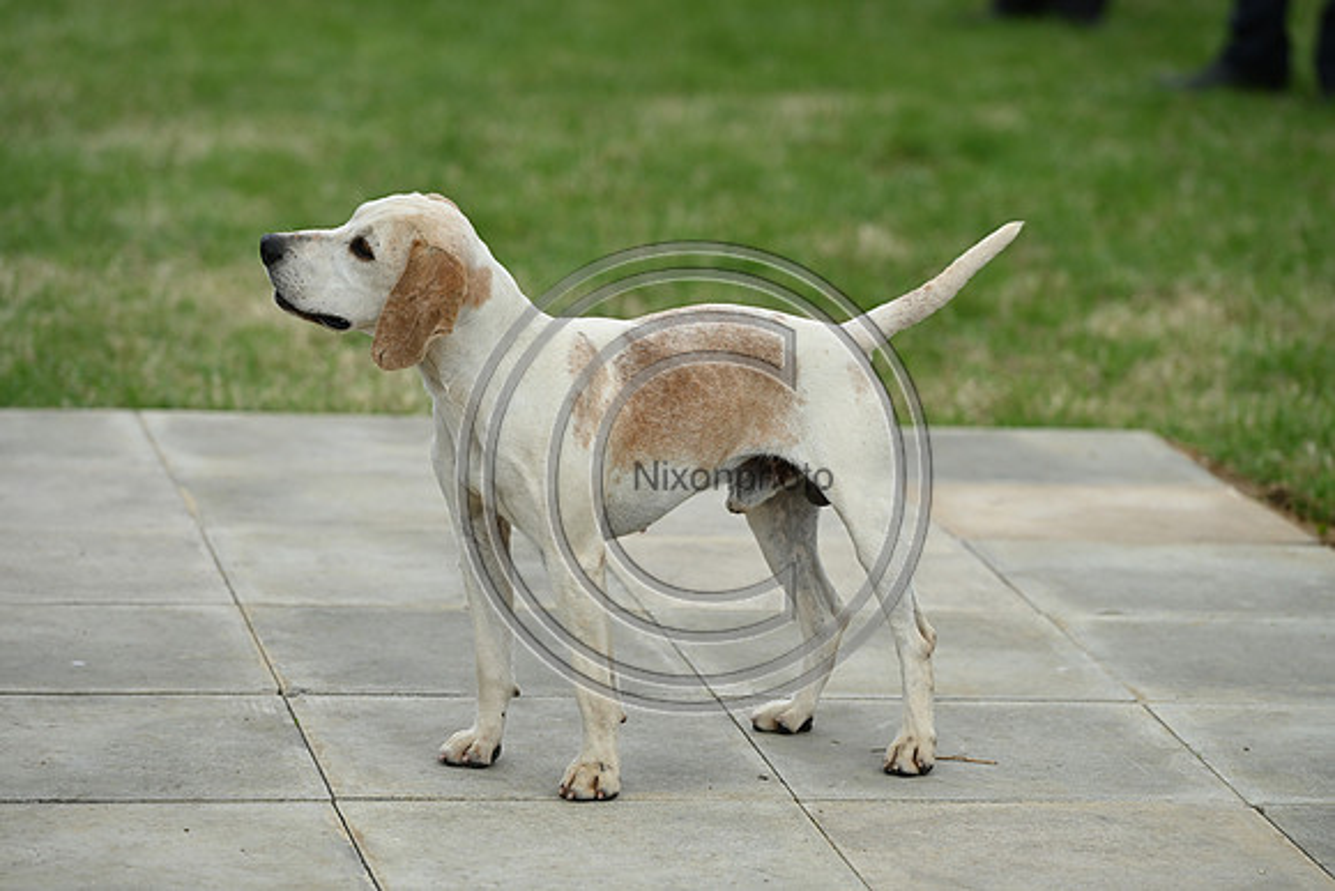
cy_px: 446
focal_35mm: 175
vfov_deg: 7.9
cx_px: 668
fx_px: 6491
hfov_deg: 11.7
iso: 280
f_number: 4.5
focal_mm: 175
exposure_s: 1/1250
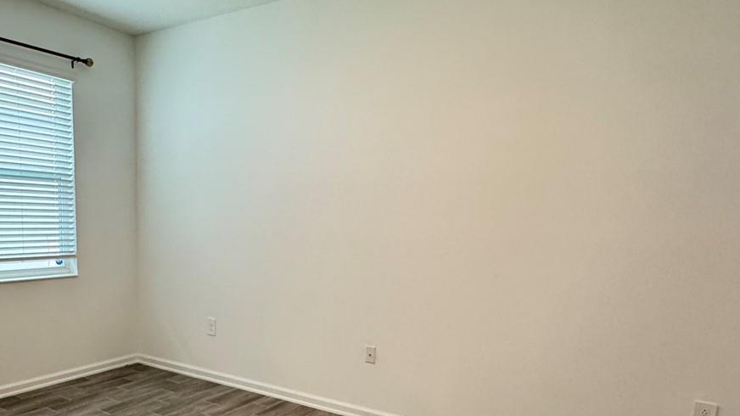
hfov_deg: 66.4
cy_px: 295
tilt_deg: -7.2
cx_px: 258
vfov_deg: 40.6
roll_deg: -1.5
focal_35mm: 28
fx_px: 549
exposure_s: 1/60
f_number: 2.2
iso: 250
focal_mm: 2.22
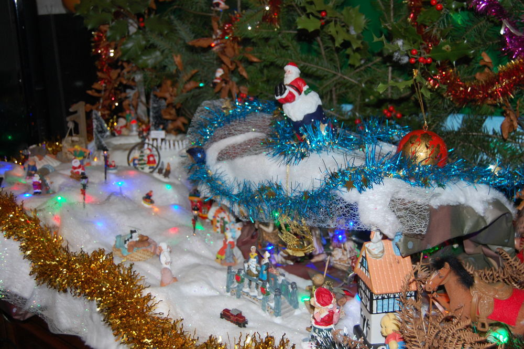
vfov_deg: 29.8
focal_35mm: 45
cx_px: 262
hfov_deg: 43.6
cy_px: 174
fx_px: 654
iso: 400
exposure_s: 1/60
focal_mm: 30
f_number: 4.2
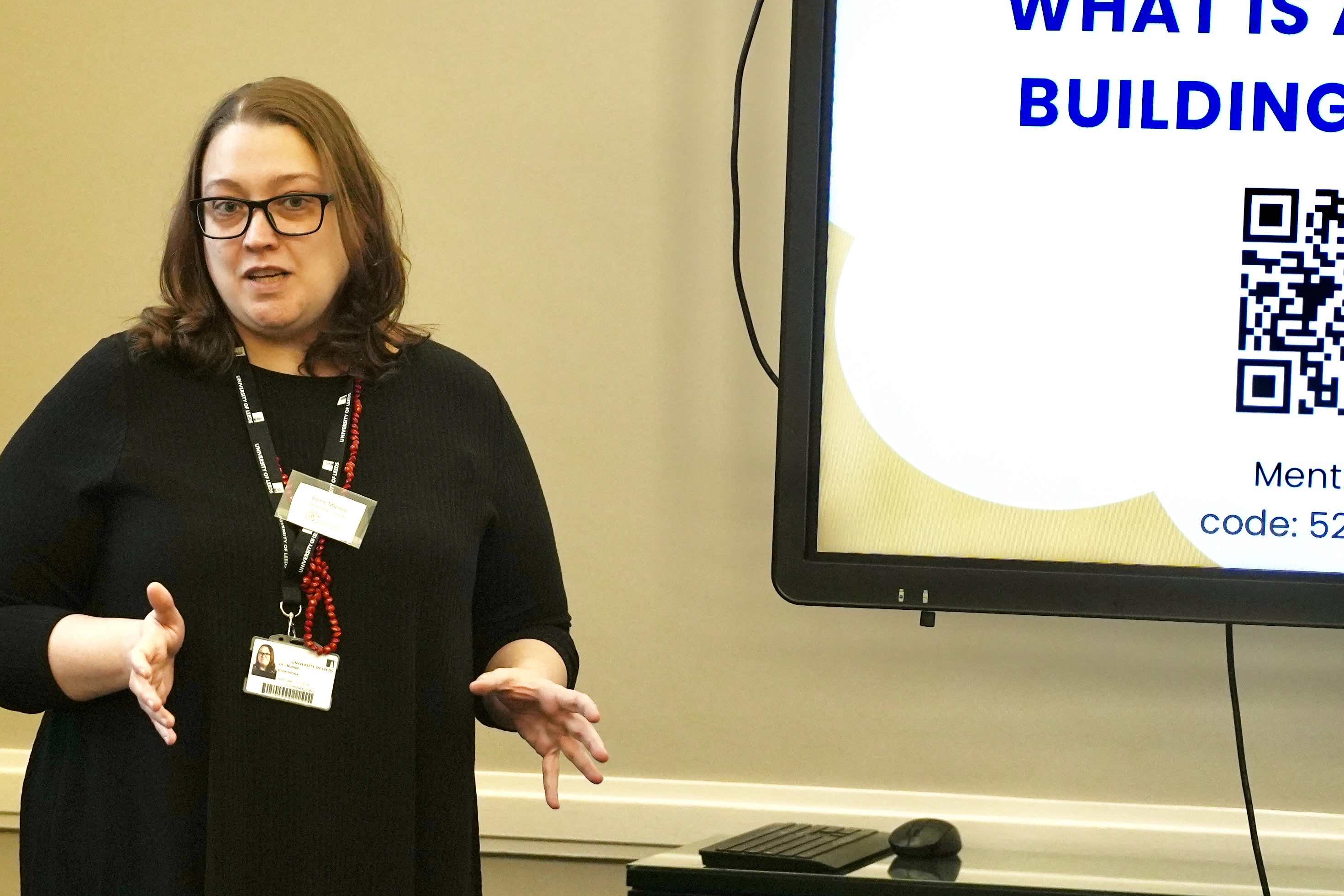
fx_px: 8176
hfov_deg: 9.4
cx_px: 479
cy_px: 550
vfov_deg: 6.3
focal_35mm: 219
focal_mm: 92
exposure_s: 1/400
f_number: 2.8
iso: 2000
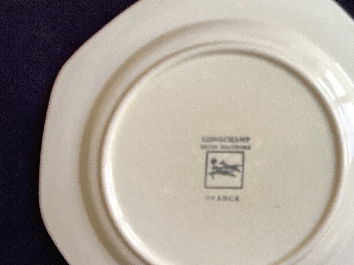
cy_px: -15
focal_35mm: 91
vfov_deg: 15.8
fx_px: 931
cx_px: 467
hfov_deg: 19.7
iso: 50
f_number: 2.4
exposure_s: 1/60
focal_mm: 3.3
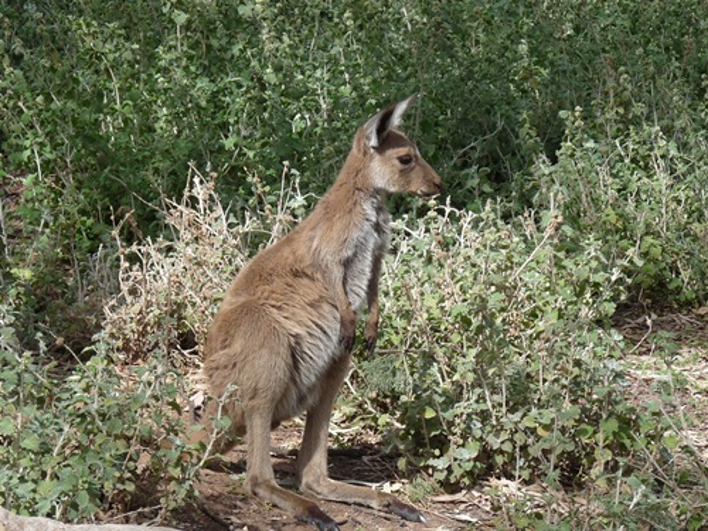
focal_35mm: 220
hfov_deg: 9.0
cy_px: 266
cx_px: 354
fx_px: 4500
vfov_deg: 6.8
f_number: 4
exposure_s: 1/250
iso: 100
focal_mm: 27.5
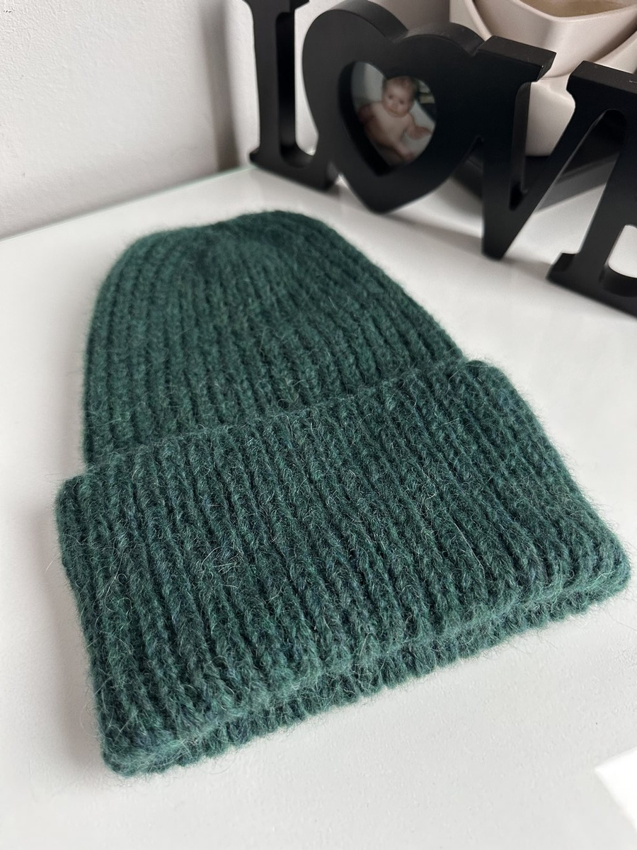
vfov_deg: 71.6
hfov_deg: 56.8
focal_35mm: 24
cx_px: 318
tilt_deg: -54.1
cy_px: 425
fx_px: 589
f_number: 1.78
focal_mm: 6.86
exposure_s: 1/60
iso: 320
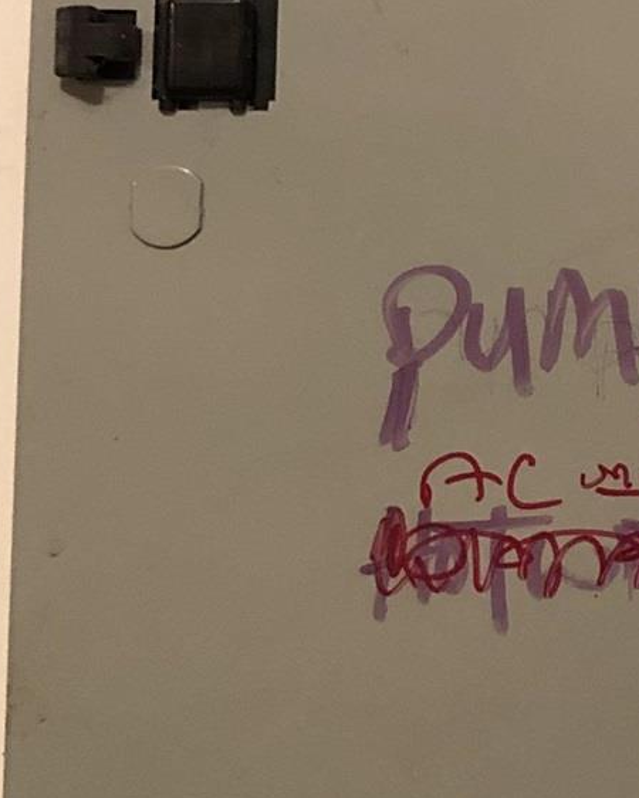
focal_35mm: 112
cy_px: 65
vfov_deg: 16.9
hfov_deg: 13.0
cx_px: 956
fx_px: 2646
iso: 100
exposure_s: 1/6
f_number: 1.8
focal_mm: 3.99
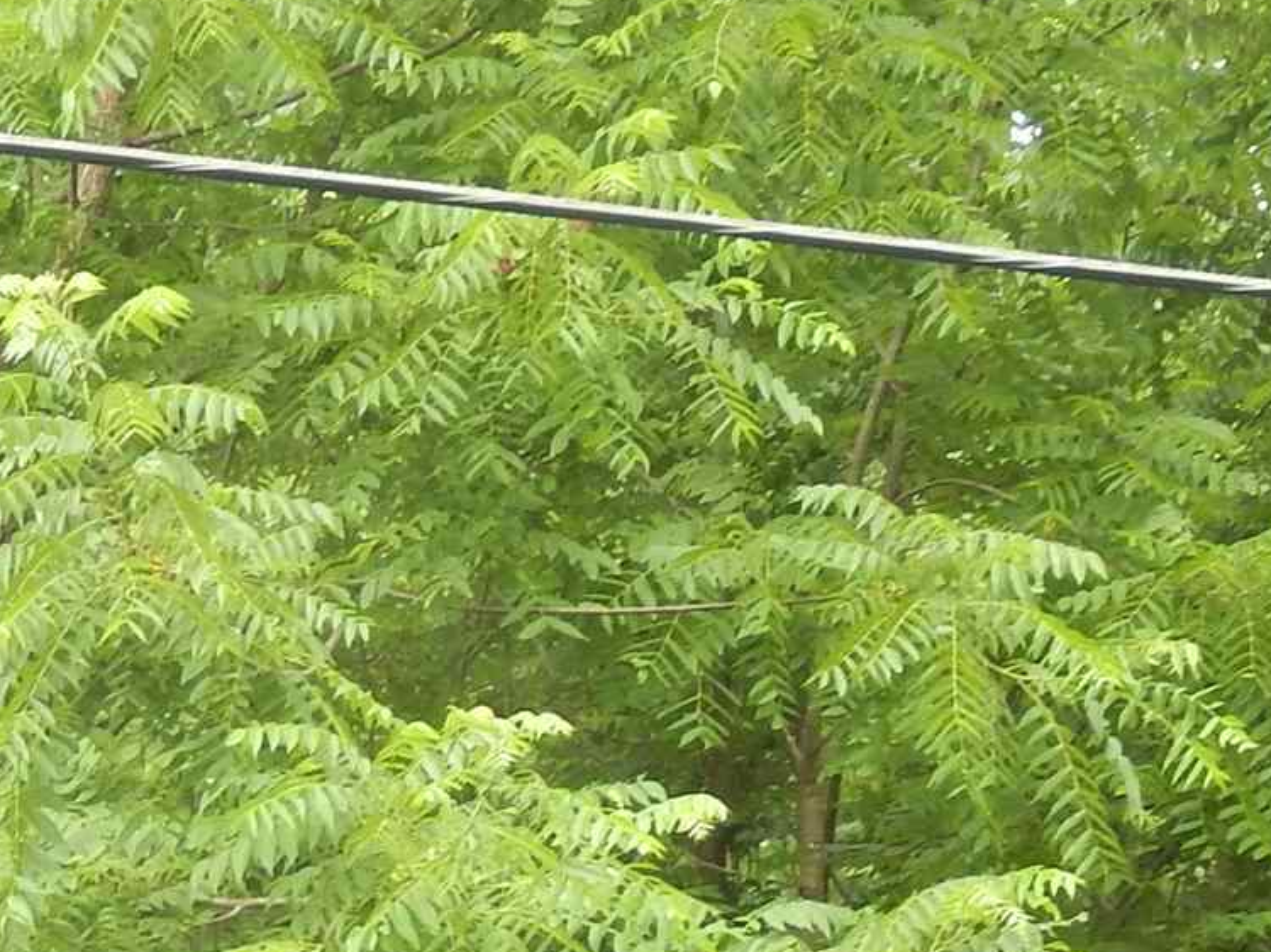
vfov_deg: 8.6
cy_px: 1438
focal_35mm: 168
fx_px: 6167
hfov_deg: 11.7
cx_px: 41
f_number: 4.2
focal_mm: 7.3
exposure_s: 1/30
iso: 125
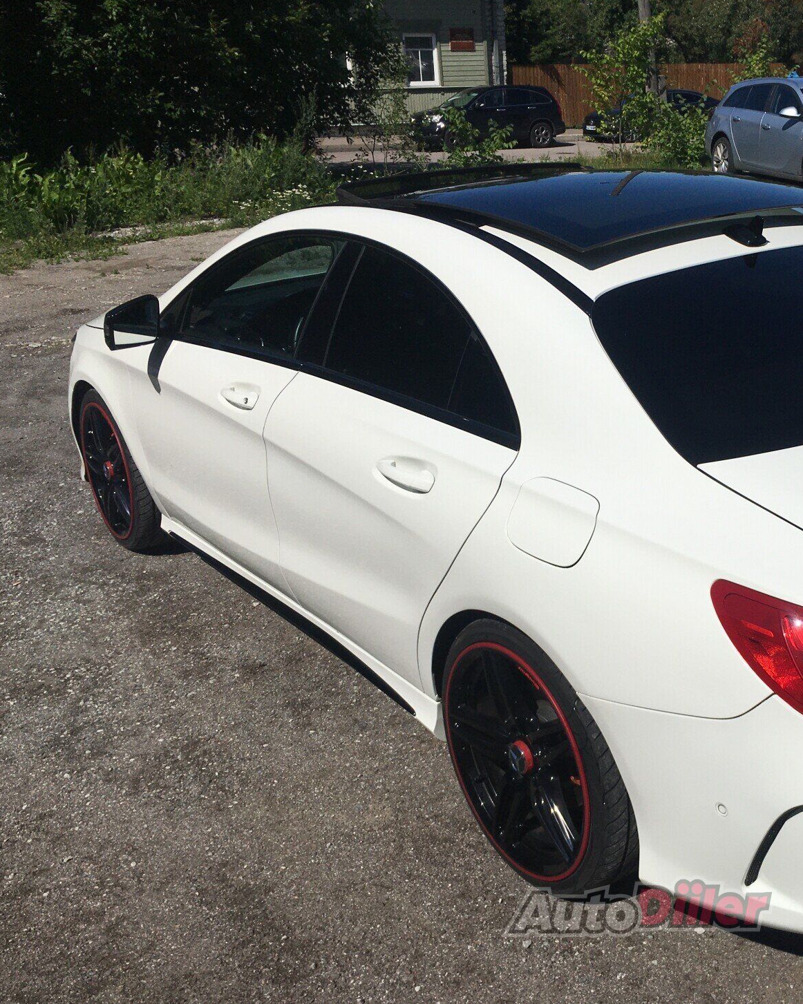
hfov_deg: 37.8
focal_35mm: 38
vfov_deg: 47.9
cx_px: 639
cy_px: 501
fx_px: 1129
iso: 25
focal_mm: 4.15
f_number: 2.2
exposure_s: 1/5917
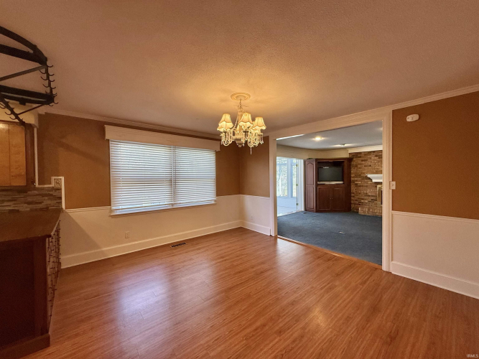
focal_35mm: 14
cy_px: 180
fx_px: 194
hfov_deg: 102.1
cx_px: 240
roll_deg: +0.6
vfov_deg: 85.7
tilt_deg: -1.0
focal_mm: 2.22
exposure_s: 1/120
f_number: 2.2
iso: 160
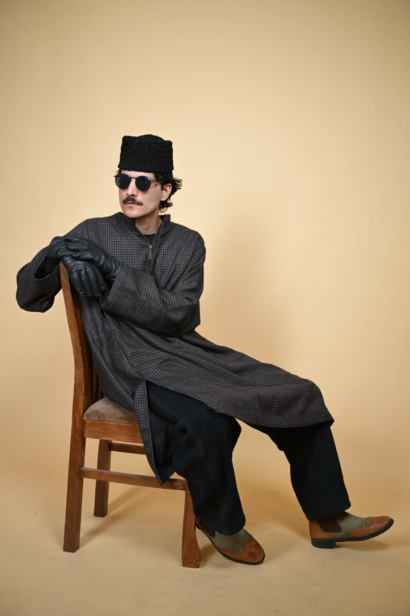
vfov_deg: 45.4
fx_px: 735
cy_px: 308
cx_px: 205
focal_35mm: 43
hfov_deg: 31.2
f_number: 2.8
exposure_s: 1/160
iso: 100
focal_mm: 43
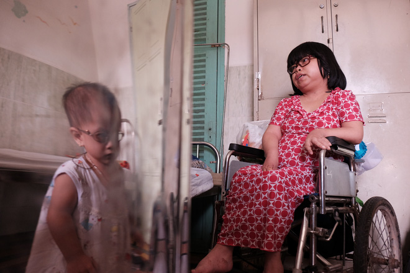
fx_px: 319
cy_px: 136
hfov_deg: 65.5
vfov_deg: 46.4
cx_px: 205
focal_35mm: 28
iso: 1250
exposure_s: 1/80
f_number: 3.5
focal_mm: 18.5
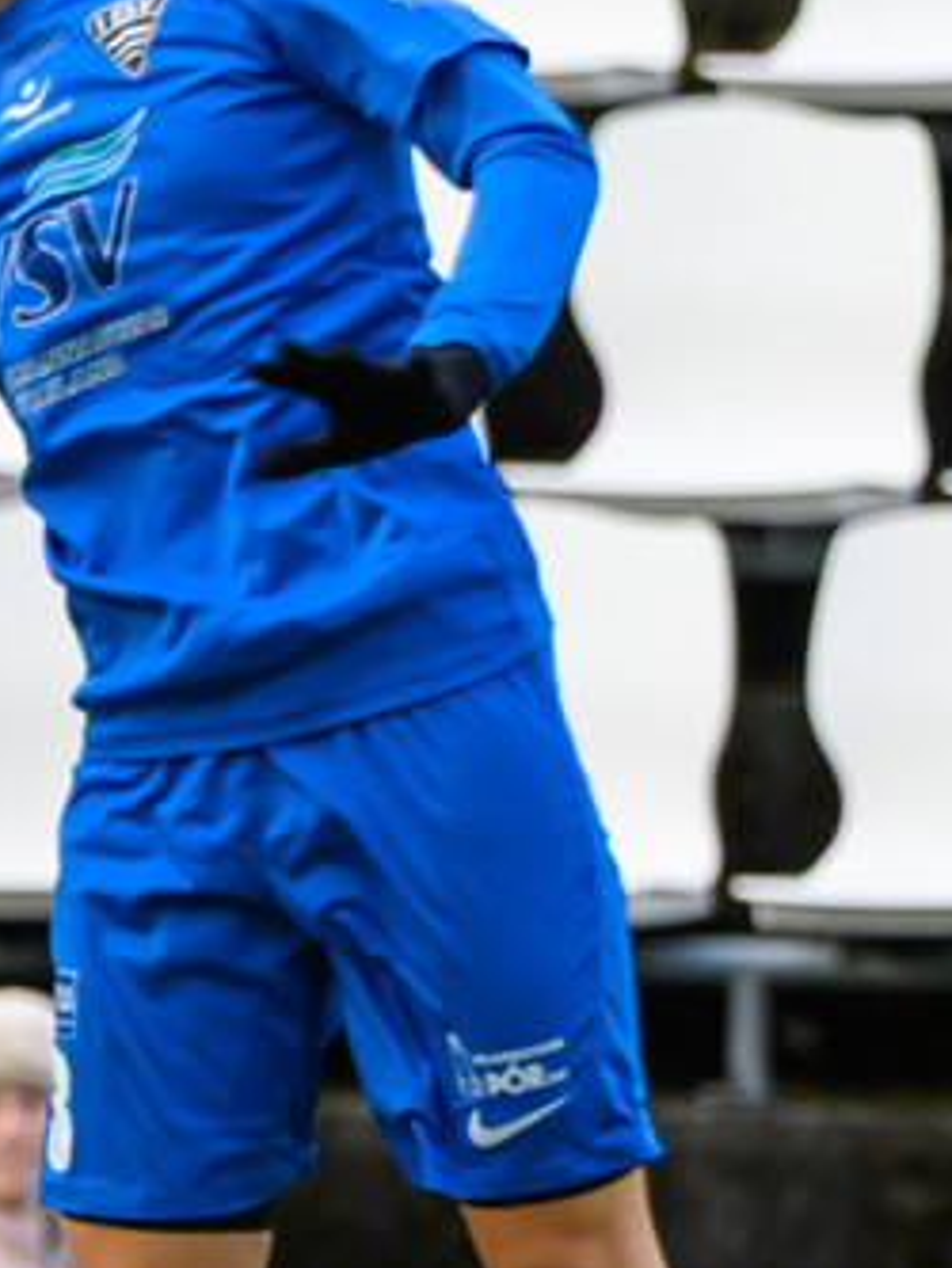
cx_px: -436
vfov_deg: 0.9
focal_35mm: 2090
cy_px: 1016
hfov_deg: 0.7
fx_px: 76589
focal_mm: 380
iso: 560
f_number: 6.3
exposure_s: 1/1000
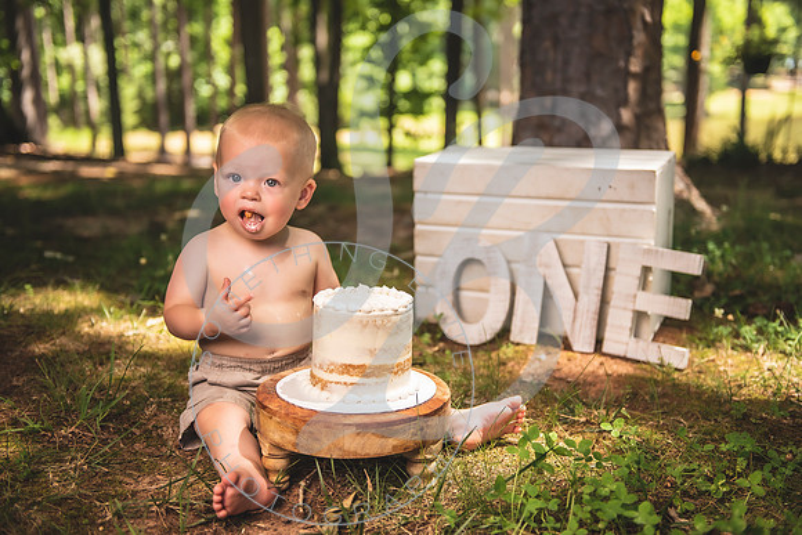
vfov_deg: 29.0
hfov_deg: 42.4
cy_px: 267
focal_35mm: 46
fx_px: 1034
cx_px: 413
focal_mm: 44
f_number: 2.8
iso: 200
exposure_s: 1/400
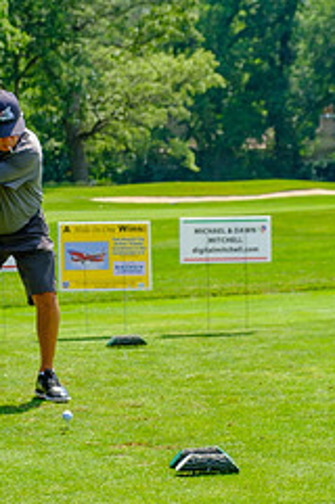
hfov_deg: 10.5
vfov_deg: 15.9
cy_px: 247
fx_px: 1806
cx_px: 40
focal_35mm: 129
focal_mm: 46.3
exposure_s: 1/320
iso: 200
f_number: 5
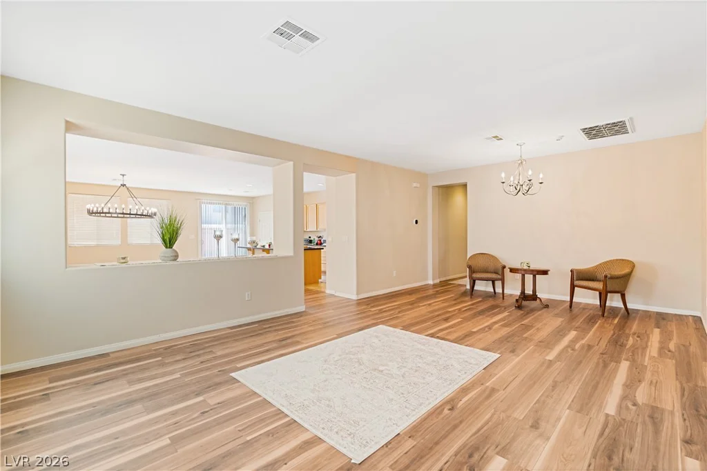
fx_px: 314
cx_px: 354
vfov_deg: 73.8
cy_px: 236
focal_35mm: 16
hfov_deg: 96.7
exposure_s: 1/125
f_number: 2.8
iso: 1600
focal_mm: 16
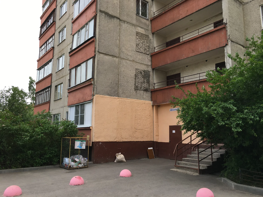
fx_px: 220
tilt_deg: +10.1
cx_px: 132
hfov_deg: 61.7
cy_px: 98
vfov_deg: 48.2
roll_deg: -1.3
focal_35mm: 29
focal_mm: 4.15
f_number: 2.2
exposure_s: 1/646
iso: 25
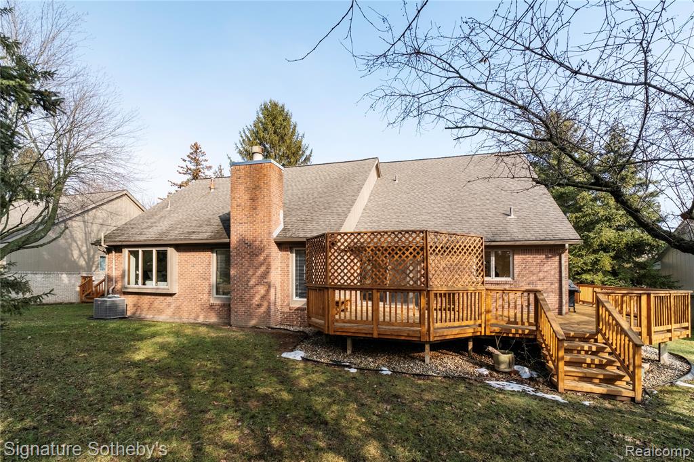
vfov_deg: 73.7
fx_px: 308
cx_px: 347
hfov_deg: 96.8
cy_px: 231
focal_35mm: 16
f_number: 6.4
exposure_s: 1/250
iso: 640
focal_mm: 10.4
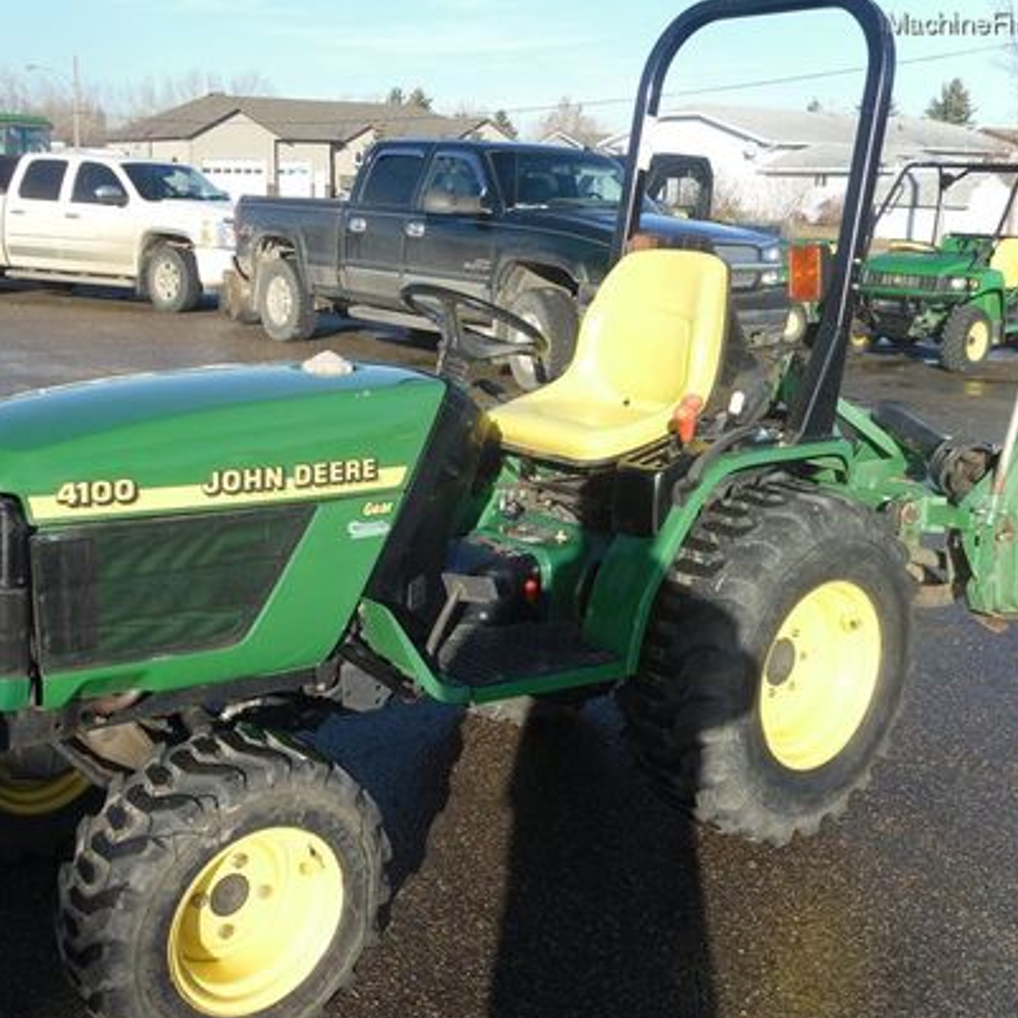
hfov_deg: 39.9
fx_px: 1397
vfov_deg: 40.0
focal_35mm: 42
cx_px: 437
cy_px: 513
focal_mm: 6.3
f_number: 8.2
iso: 80
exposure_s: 1/107
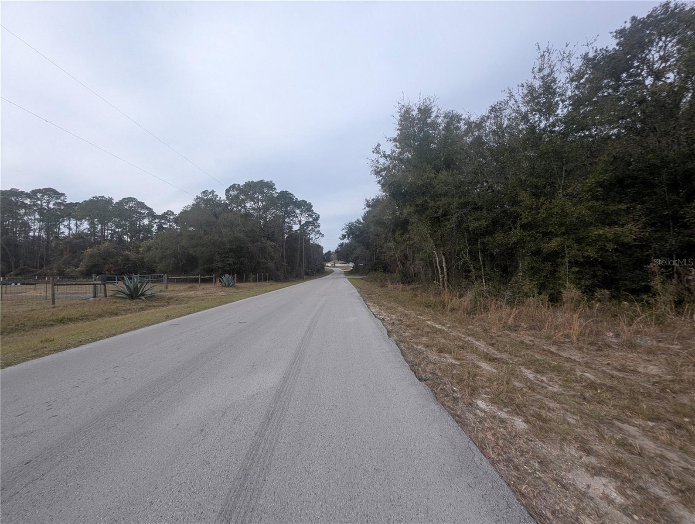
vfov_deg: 90.1
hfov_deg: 106.1
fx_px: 261
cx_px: 348
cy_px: 262
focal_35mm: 13
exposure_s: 1/1005
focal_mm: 1.95
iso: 48
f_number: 2.2
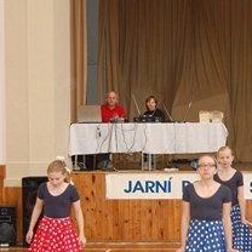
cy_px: 165
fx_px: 807
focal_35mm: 98
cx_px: 204
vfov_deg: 17.7
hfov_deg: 17.6
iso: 720
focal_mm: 32
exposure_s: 1/60
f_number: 4.5
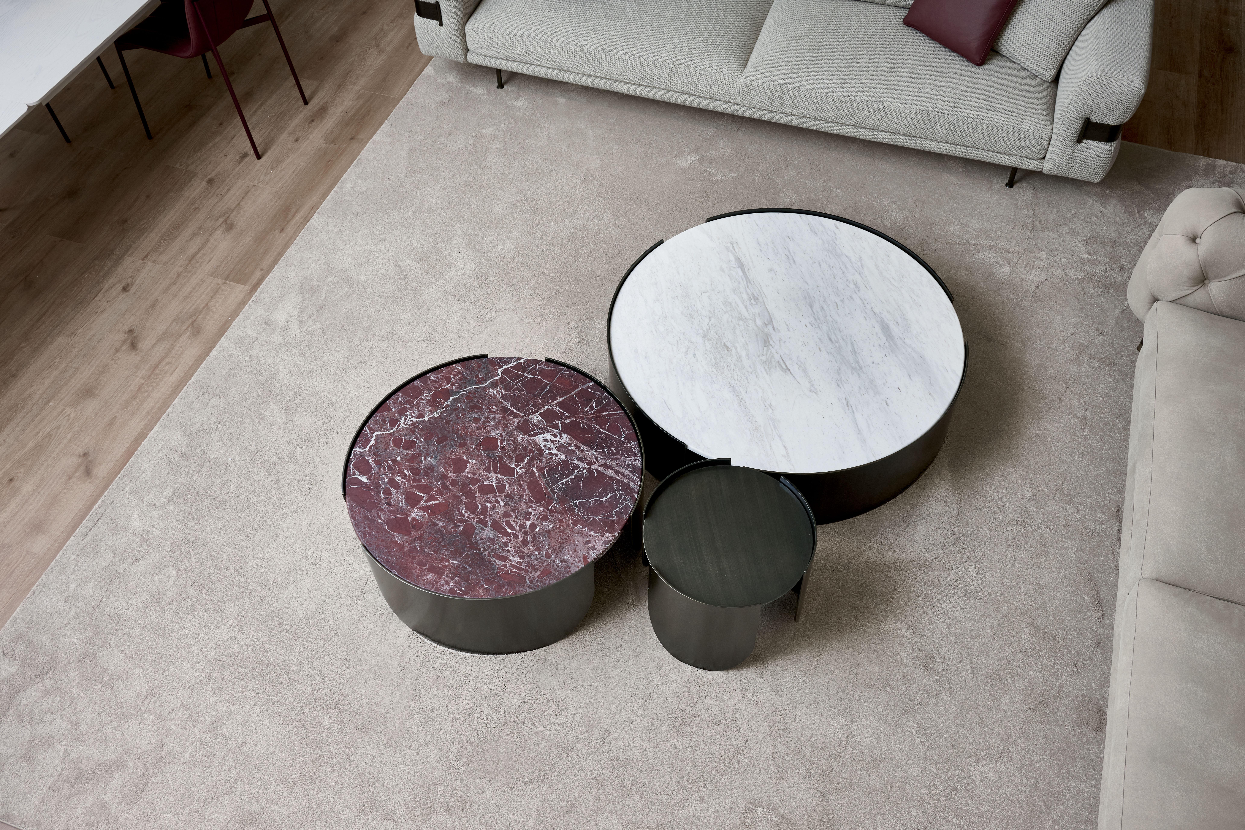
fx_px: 1089
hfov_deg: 59.5
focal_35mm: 32
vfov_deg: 41.7
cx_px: 622
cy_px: 415
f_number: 11
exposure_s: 1/160
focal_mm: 31.5
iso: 400
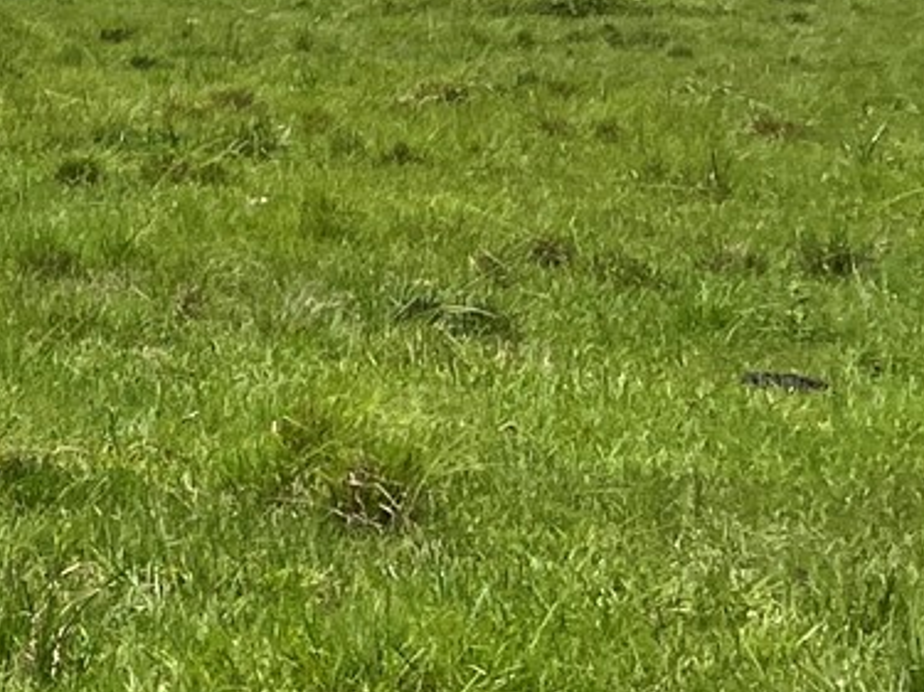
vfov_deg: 10.4
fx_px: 3789
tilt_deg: -3.6
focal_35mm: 142
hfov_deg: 10.9
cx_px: -1562
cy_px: 84
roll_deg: -0.4
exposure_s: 1/6173
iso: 50
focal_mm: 5.1
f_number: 1.6
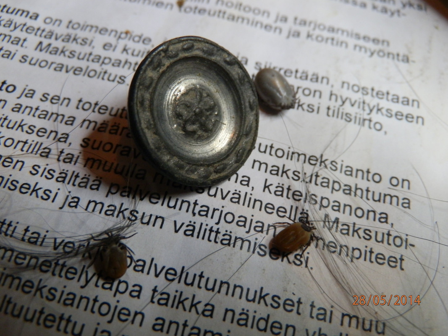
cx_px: 224
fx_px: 440
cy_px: 168
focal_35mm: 34
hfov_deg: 54.0
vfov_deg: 41.8
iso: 200
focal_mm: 6.17
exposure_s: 1/40
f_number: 3.5
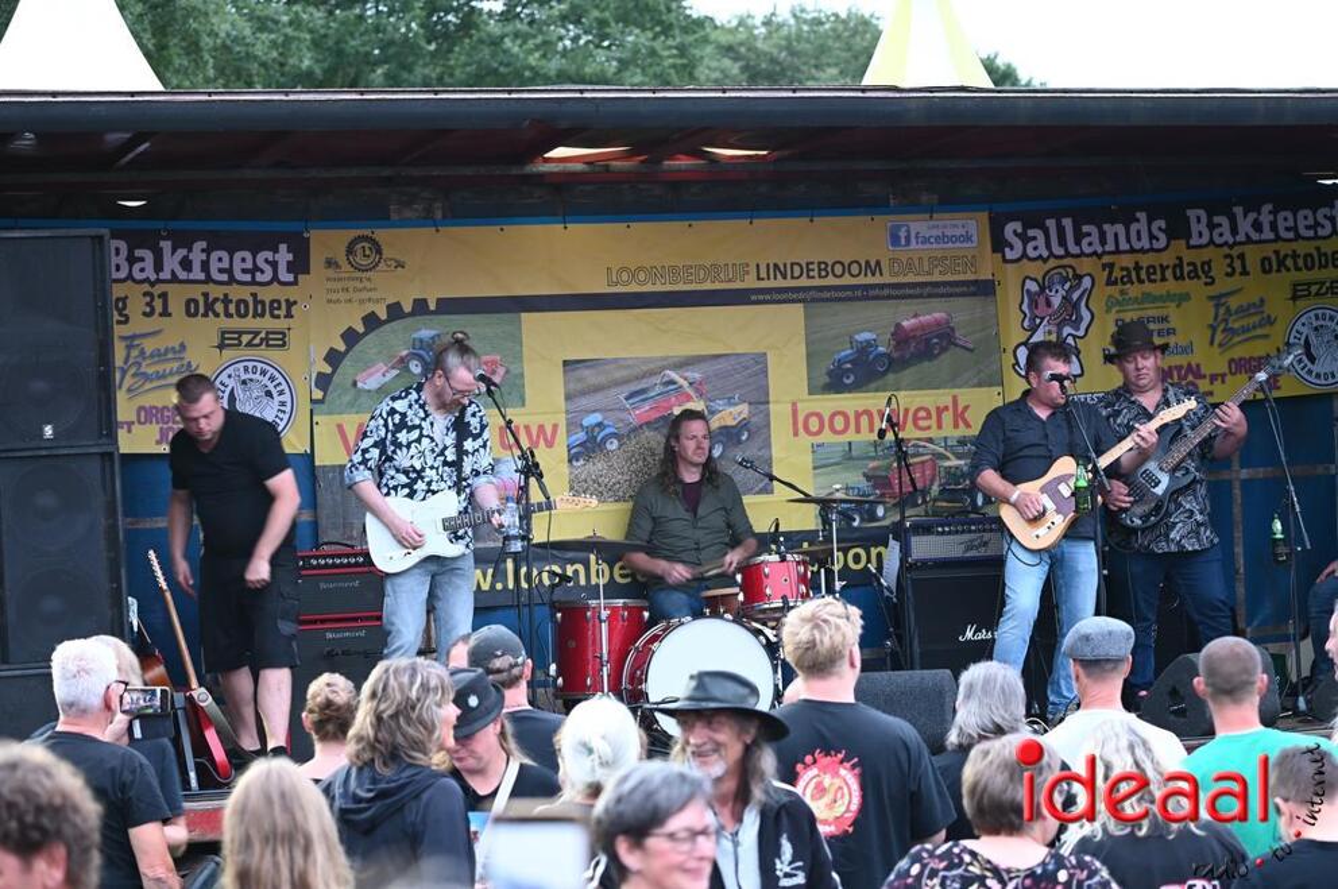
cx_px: 669
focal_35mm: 100
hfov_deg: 20.4
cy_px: 444
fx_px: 3712
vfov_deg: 13.7
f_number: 4.5
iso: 1000
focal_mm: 100
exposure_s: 1/30
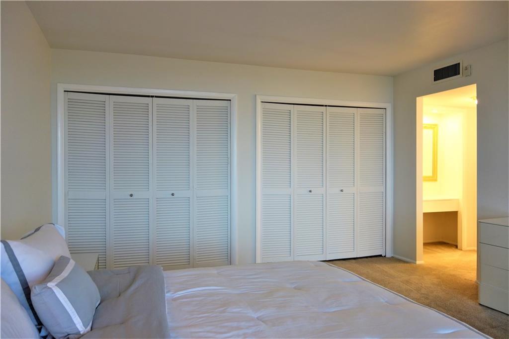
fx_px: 396
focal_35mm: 28
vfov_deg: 46.4
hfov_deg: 65.5
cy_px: 170
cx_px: 254
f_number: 1.8
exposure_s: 1/40
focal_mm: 10.4
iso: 125
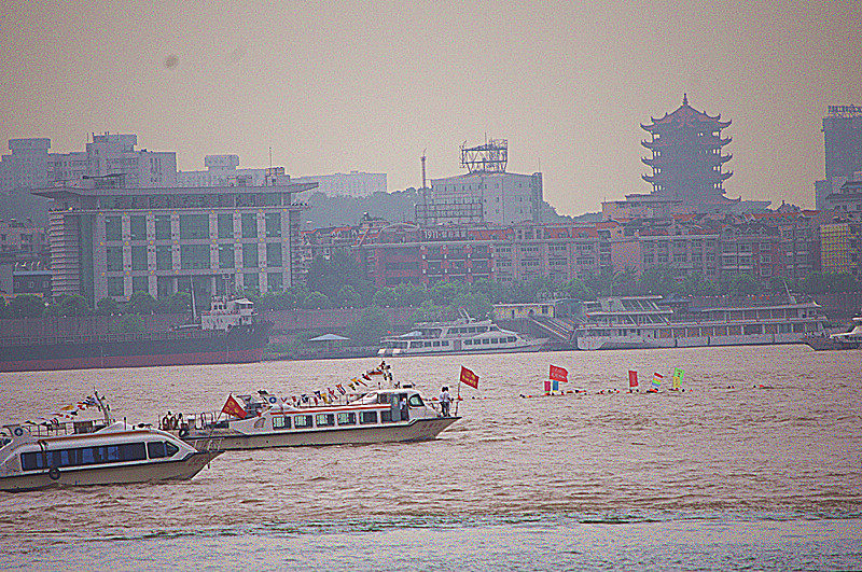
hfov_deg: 7.6
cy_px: 286
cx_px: 431
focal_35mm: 270
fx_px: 6456
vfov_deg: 5.1
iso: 200
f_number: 5.6
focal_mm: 180
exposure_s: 1/2000
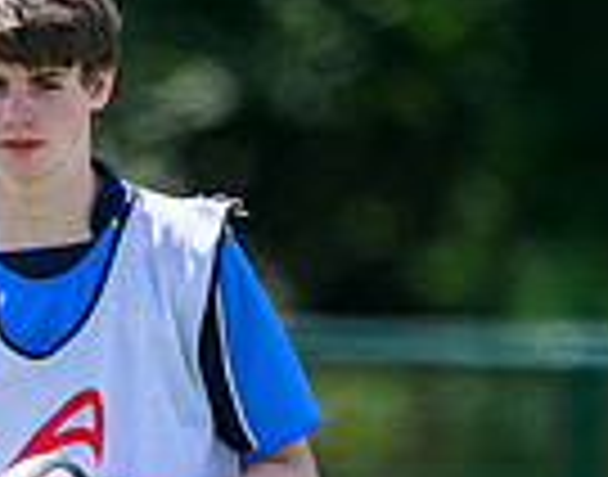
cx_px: -80
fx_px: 40804
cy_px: 625
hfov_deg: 0.9
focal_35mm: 2284
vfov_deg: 0.7
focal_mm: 400
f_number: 3.2
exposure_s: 1/2000
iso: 250
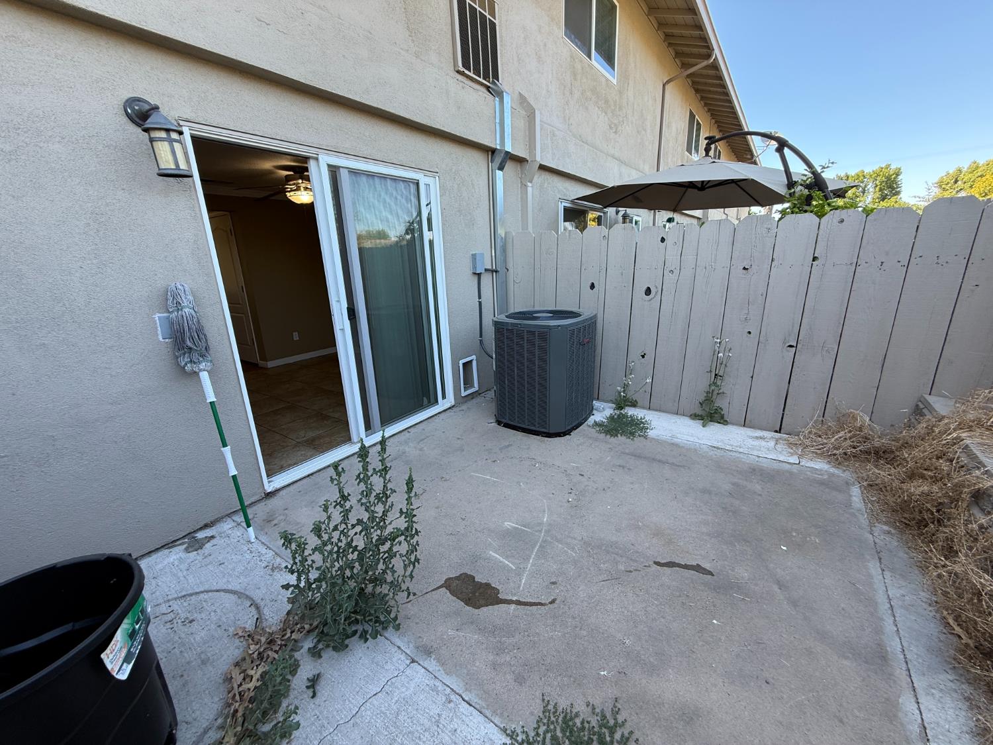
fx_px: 402
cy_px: 372
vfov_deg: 85.7
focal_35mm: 14
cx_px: 496
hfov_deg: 102.1
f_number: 2.2
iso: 50
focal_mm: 2.22
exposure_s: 1/127
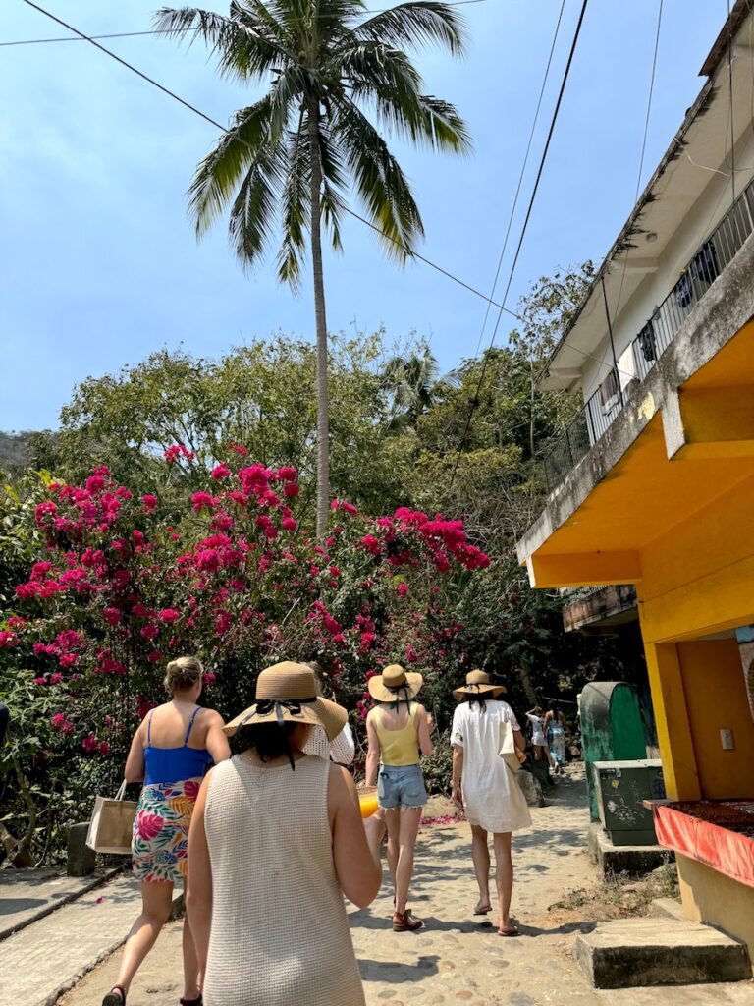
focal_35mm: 24
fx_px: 697
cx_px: 377
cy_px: 503
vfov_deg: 71.6
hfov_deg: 56.8
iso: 80
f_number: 1.78
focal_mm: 6.76
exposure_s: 1/4950
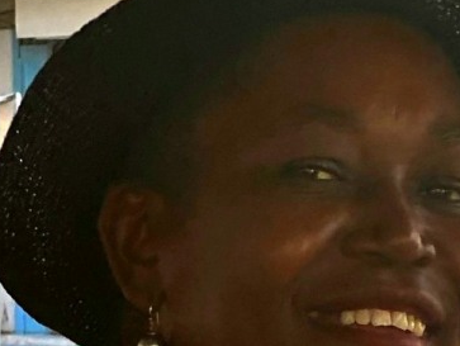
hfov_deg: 22.7
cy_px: 242
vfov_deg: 17.1
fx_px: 1144
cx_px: 283
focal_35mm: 86
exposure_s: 1/122
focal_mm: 6
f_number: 2
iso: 25
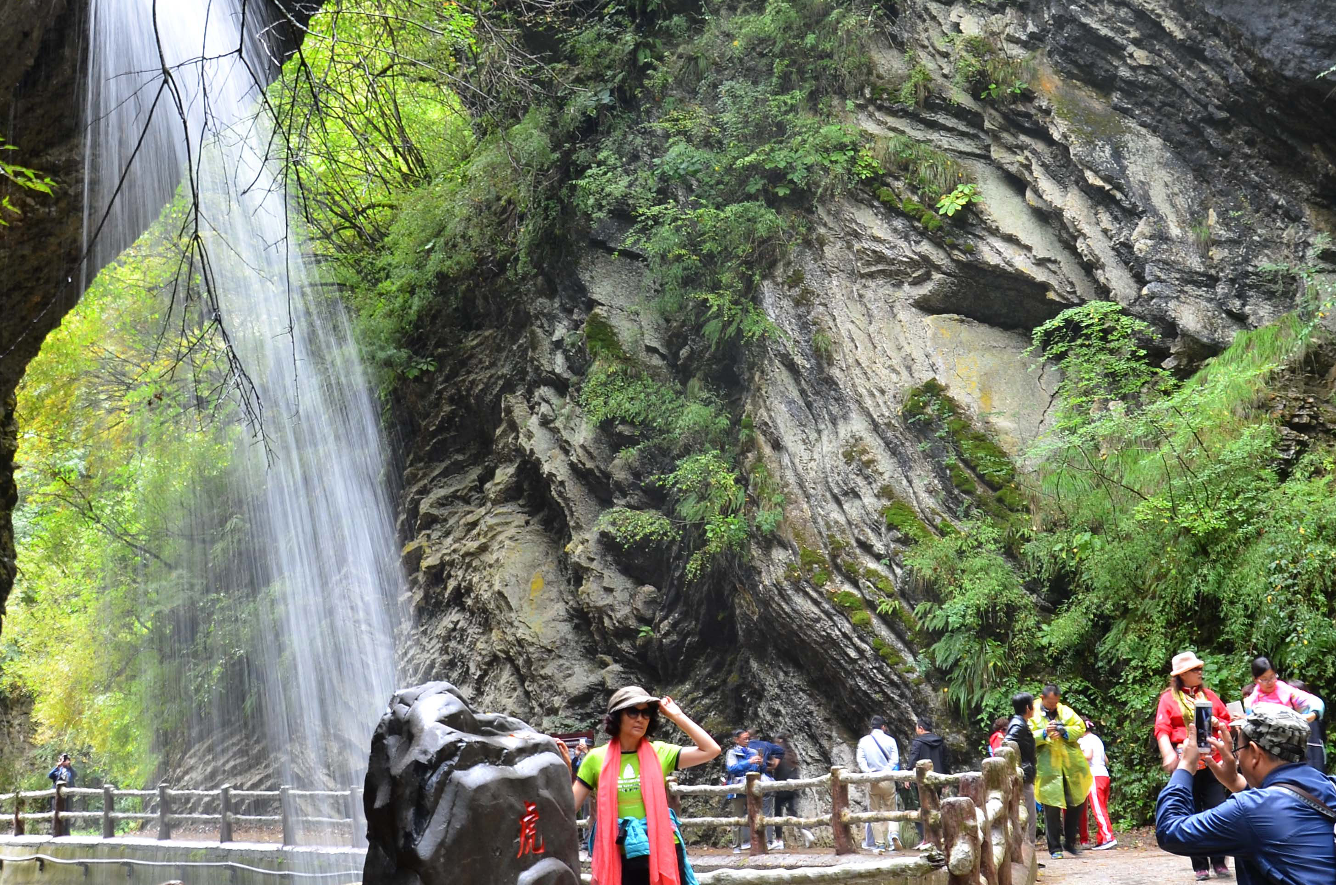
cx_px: 802
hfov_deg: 35.6
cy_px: 322
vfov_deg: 24.0
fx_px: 2074
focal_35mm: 56
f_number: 7.1
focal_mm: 22
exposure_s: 1/10
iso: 100
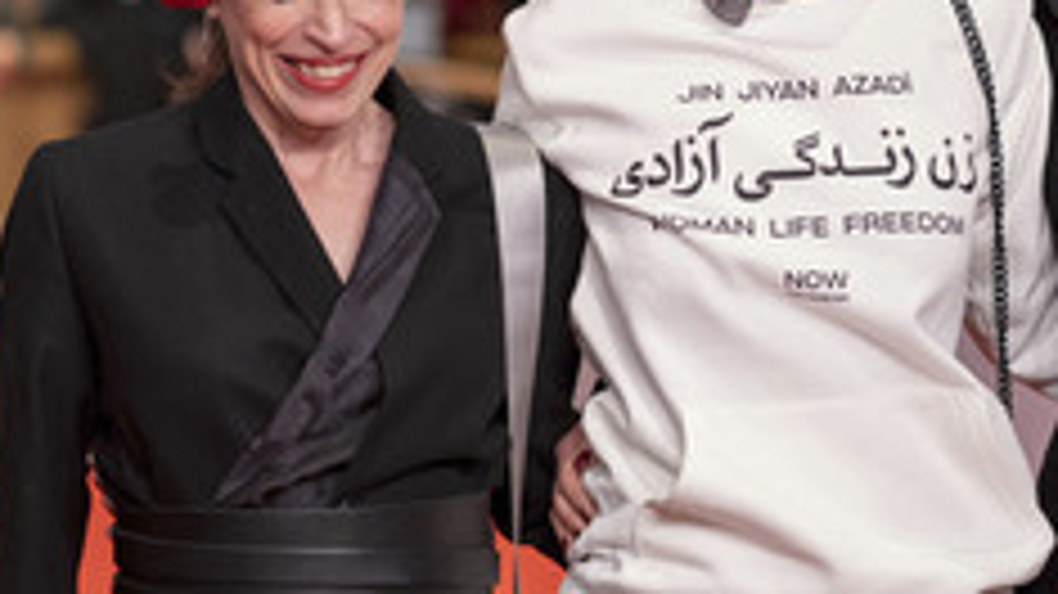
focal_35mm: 169
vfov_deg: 7.2
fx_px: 4739
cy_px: 153
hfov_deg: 12.7
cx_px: 777
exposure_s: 1/160
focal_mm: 56
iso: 500
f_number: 1.8
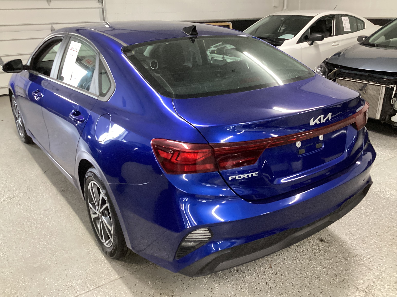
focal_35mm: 31
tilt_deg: -21.8
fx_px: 356
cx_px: 198
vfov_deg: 45.4
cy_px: 148
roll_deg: -0.6
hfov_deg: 58.4
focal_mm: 3.3
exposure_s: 1/40
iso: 400
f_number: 2.4
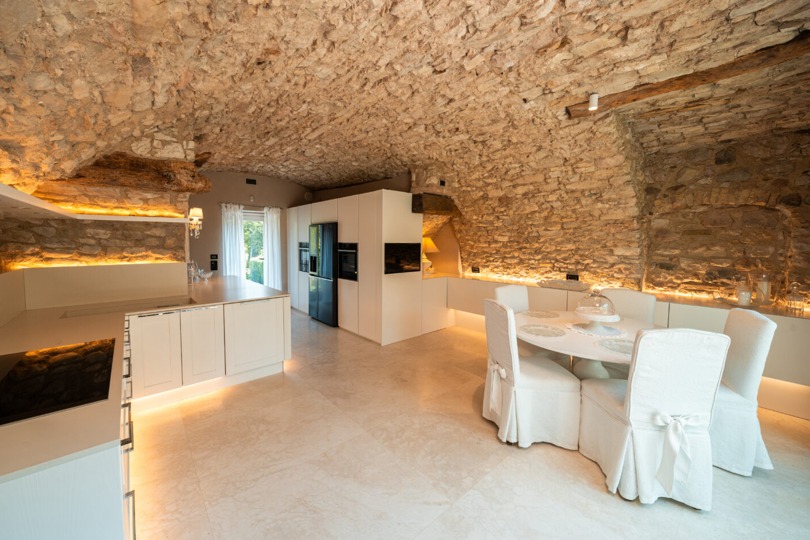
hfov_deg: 108.2
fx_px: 292
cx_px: 377
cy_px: 255
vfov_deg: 85.3
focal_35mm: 13
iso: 400
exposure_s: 1/15
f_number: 9
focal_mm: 12
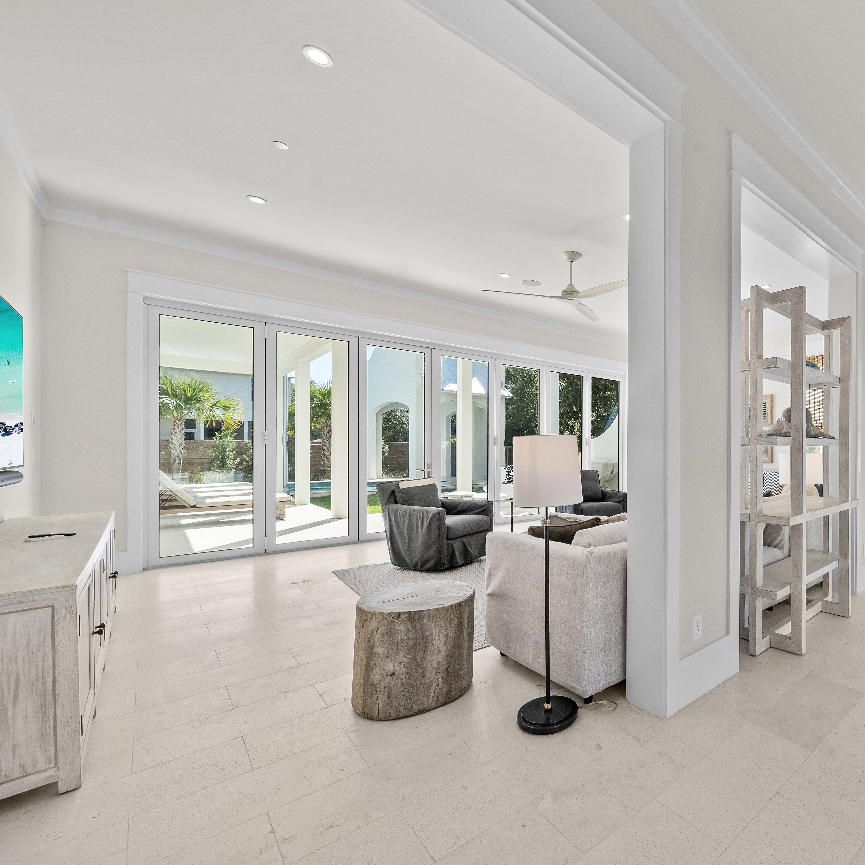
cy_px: 445
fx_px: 452
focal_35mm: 16
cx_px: 675
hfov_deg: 79.0
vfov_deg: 87.4
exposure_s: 1/25
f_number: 8
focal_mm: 12
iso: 100
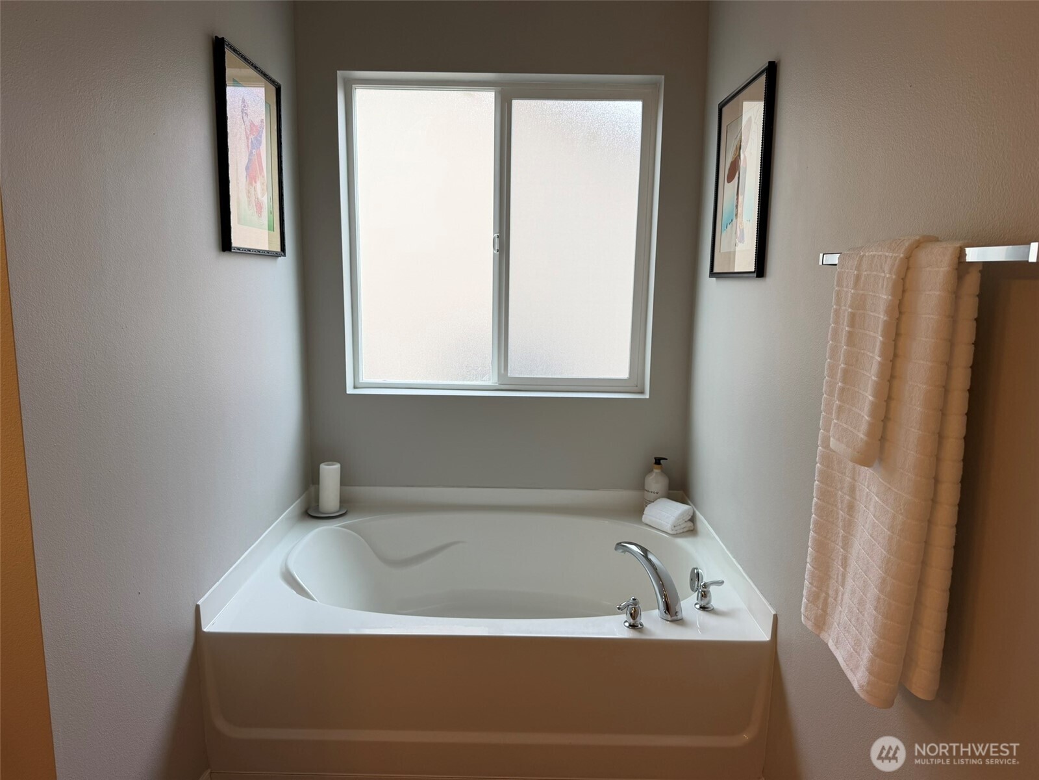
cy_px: 390
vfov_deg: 56.8
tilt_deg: -8.9
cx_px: 520
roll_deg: -0.8
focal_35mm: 24
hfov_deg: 71.6
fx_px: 720
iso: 80
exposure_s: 1/335
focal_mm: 6.76
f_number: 1.78
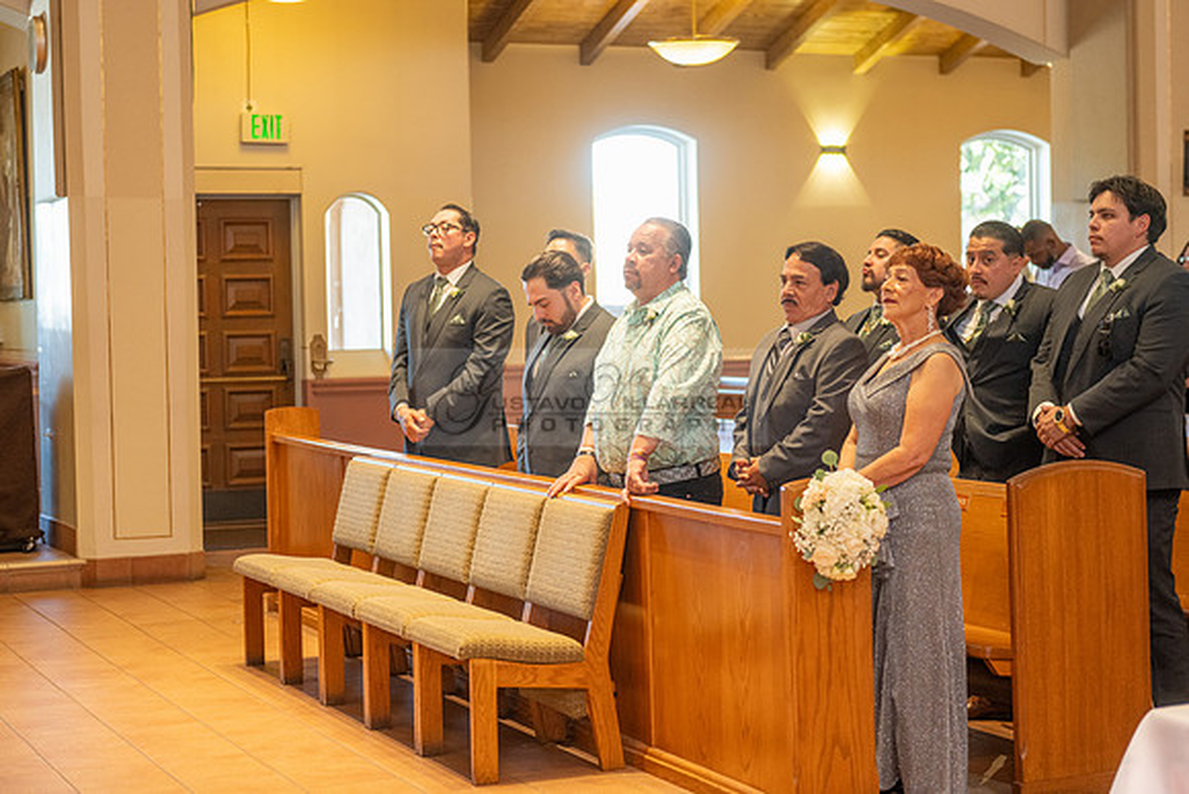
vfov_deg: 19.5
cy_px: 397
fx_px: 2312
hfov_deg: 28.8
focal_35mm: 70
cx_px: 594
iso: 1600
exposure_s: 1/160
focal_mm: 70
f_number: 2.8
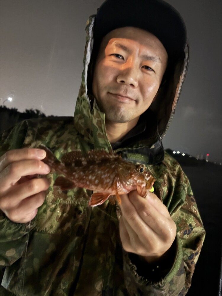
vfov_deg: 67.3
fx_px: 222
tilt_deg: +2.0
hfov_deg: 53.1
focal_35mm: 26
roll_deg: -6.7
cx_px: 111
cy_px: 148
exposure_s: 1/15
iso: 2000
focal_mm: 5.96
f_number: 1.6
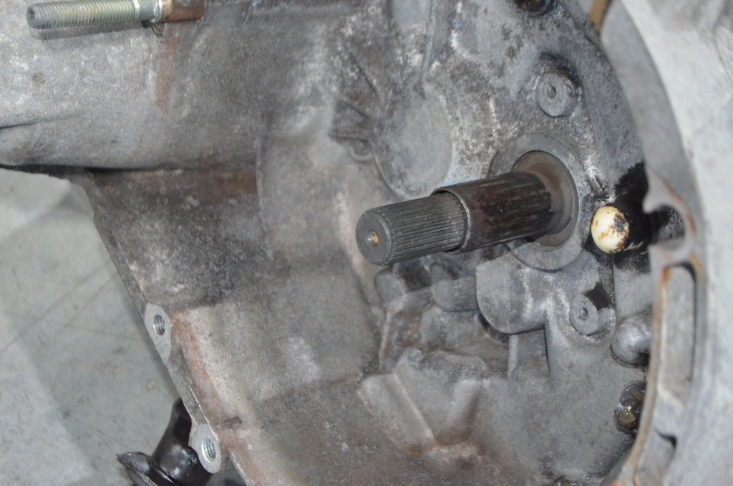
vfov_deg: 20.1
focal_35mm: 68
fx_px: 1371
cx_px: 366
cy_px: 243
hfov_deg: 29.9
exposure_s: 1/60
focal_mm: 45
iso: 3200
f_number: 5.3
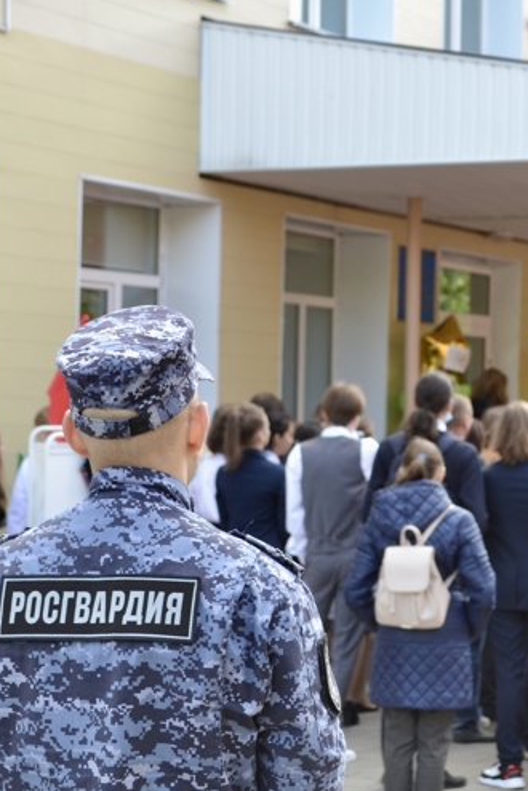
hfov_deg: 14.8
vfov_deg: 22.4
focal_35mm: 91
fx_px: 2002
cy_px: 393
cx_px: 509
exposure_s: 1/125
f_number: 5.6
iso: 220
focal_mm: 40
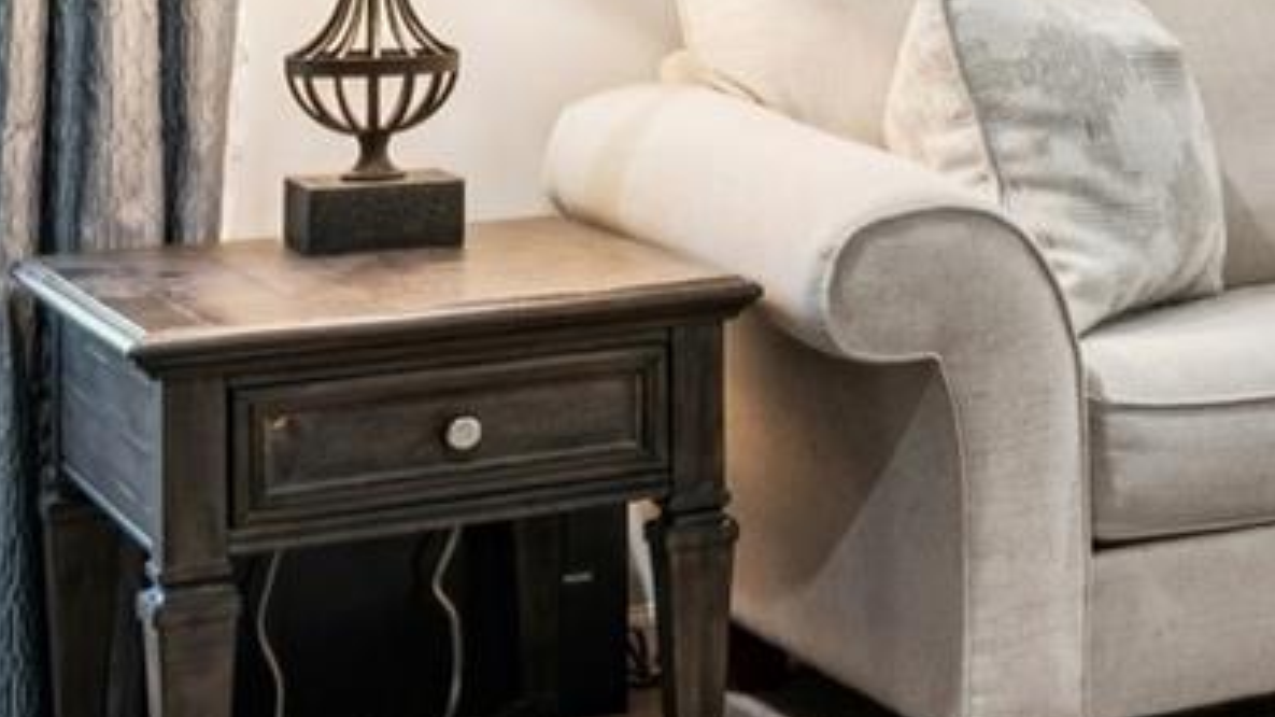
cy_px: -208
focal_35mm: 90
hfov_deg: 19.4
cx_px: 2108
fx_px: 3033
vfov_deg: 13.0
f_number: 13
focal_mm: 16.5
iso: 100
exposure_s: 3.2
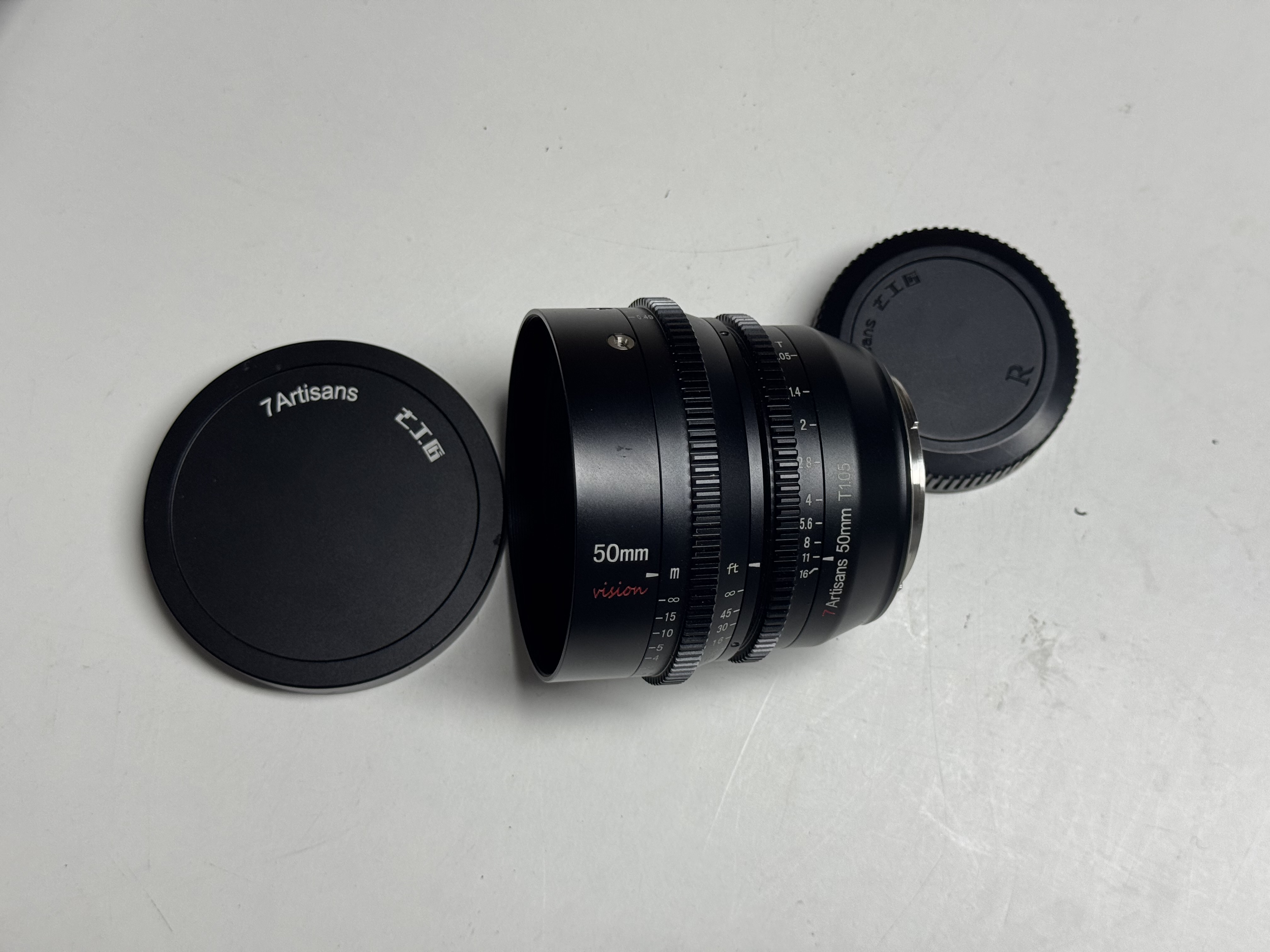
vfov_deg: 30.3
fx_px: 1761
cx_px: 635
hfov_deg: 39.7
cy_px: 476
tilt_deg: -76.9
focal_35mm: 48
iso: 80
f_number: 1.78
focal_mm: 6.76
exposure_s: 1/100
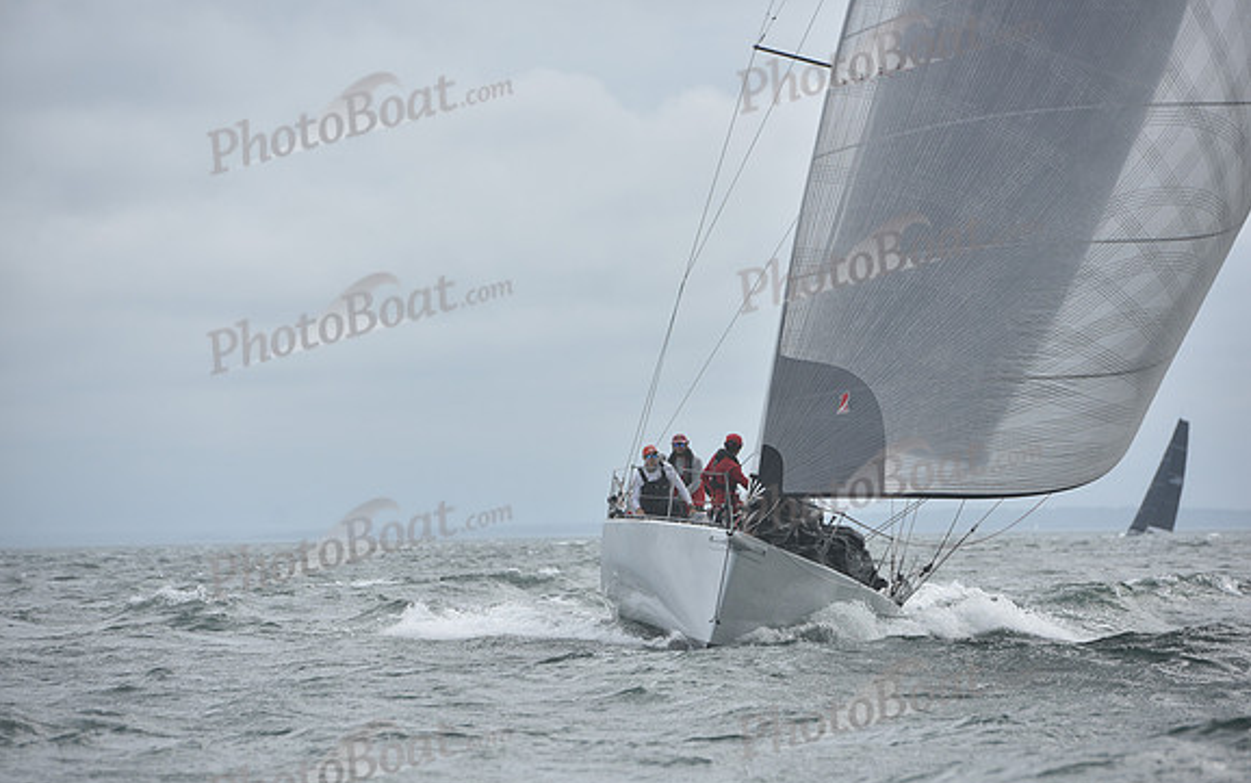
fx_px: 6991
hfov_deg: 10.2
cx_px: 627
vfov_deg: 6.4
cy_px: 400
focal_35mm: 205
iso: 200
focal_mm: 200
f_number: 5.6
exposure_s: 1/1250
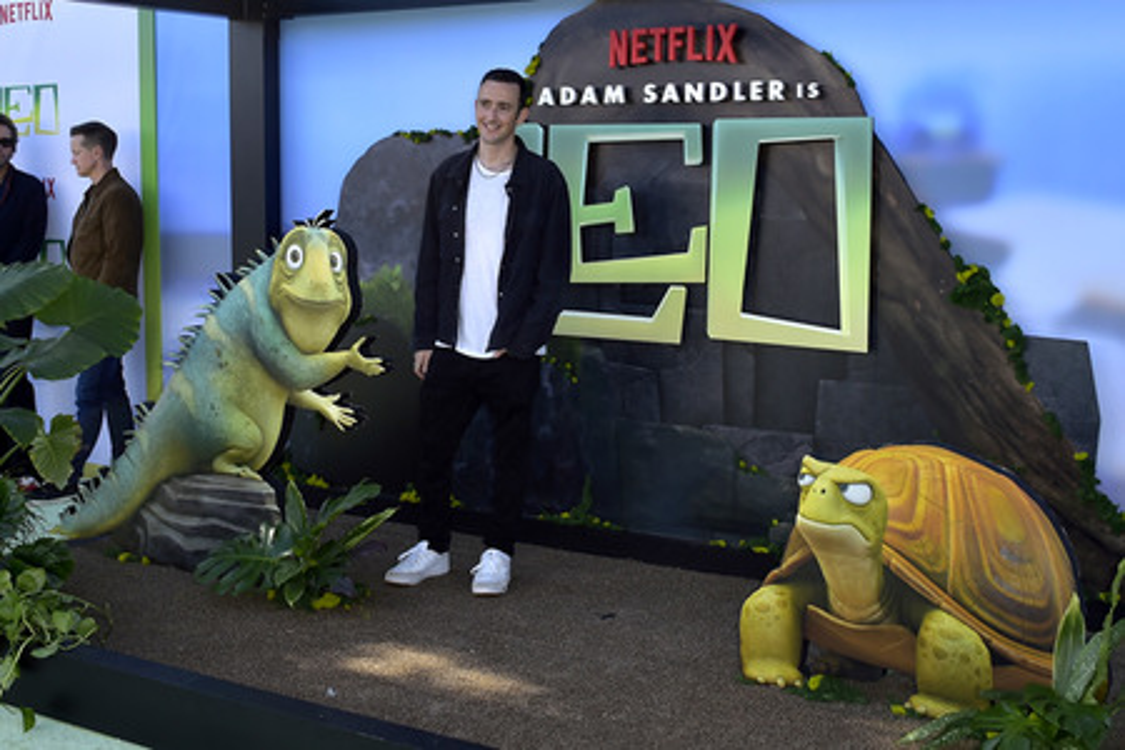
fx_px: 1000
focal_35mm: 32
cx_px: 562
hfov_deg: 58.7
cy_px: 375
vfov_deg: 41.1
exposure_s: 1/200
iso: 125
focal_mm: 32
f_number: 7.1
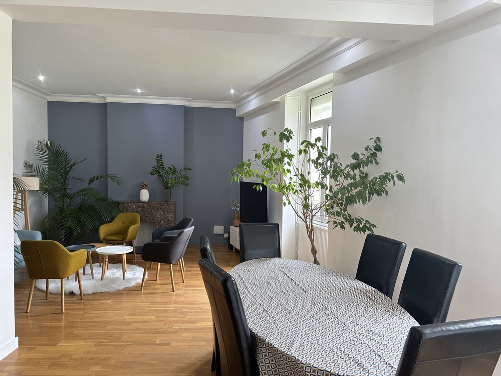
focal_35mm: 24
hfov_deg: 71.6
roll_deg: -1.2
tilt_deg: -2.9
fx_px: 347
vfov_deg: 56.8
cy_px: 188
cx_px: 250
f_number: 1.78
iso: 160
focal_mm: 6.86
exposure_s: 1/50
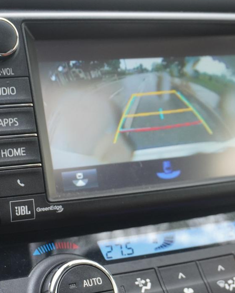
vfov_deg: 23.3
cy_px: 152
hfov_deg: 18.7
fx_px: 712
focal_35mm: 82
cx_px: 118
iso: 1250
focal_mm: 32
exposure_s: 1/60
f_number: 5
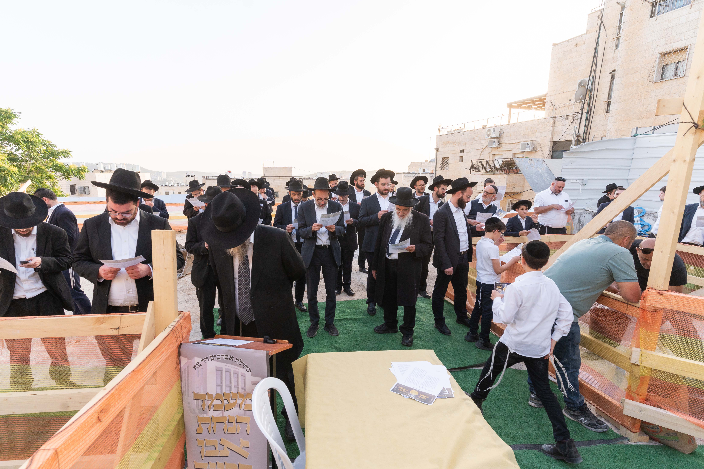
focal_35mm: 18
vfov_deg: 67.4
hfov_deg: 90.0
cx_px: 340
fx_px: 352
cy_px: 243
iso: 400
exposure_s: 1/400
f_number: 6.3
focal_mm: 17
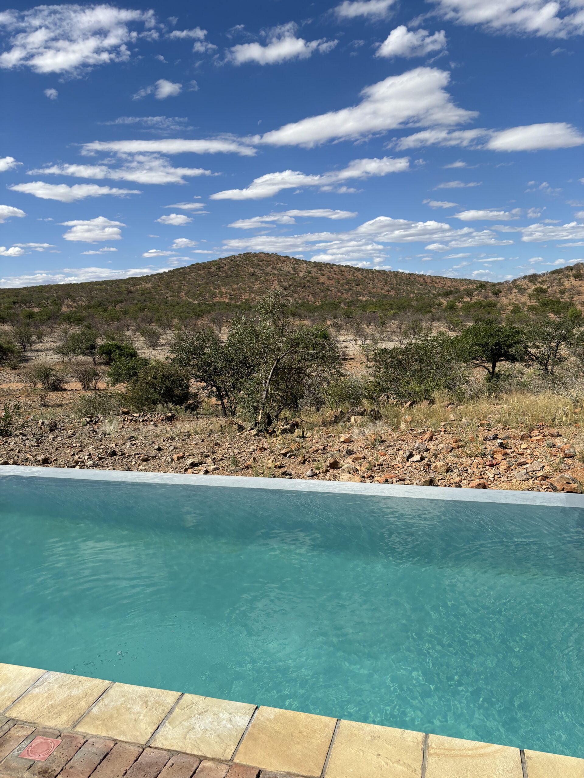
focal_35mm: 26
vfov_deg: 67.3
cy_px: 389
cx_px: 292
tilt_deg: -7.1
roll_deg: +0.5
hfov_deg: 53.1
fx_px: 585
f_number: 1.6
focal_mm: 5.96
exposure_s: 1/5952
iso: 50
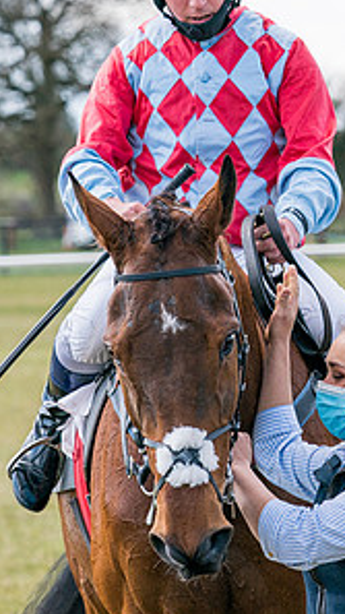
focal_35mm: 268
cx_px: 236
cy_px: 267
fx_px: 4360
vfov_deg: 8.0
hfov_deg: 4.5
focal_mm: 106
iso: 400
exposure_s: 1/1600
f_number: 5
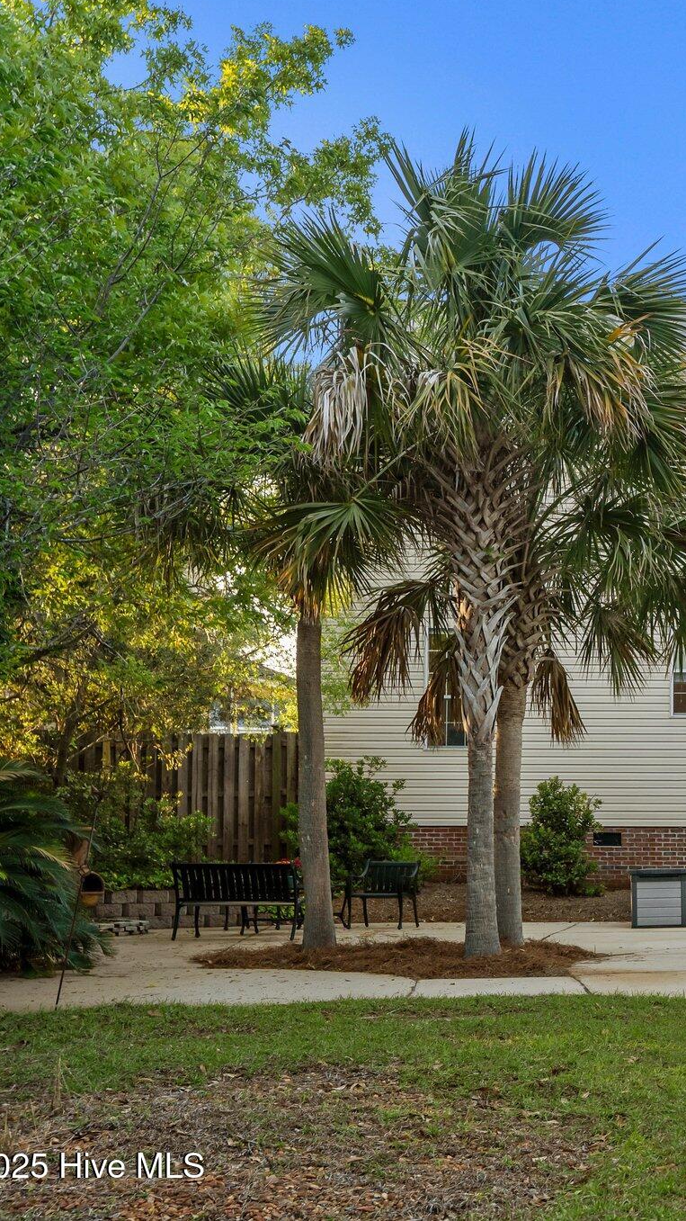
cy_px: 608
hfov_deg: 22.2
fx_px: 1585
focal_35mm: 49
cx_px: 863
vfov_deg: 42.1
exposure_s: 1/200
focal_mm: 31
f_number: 7.1
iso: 640
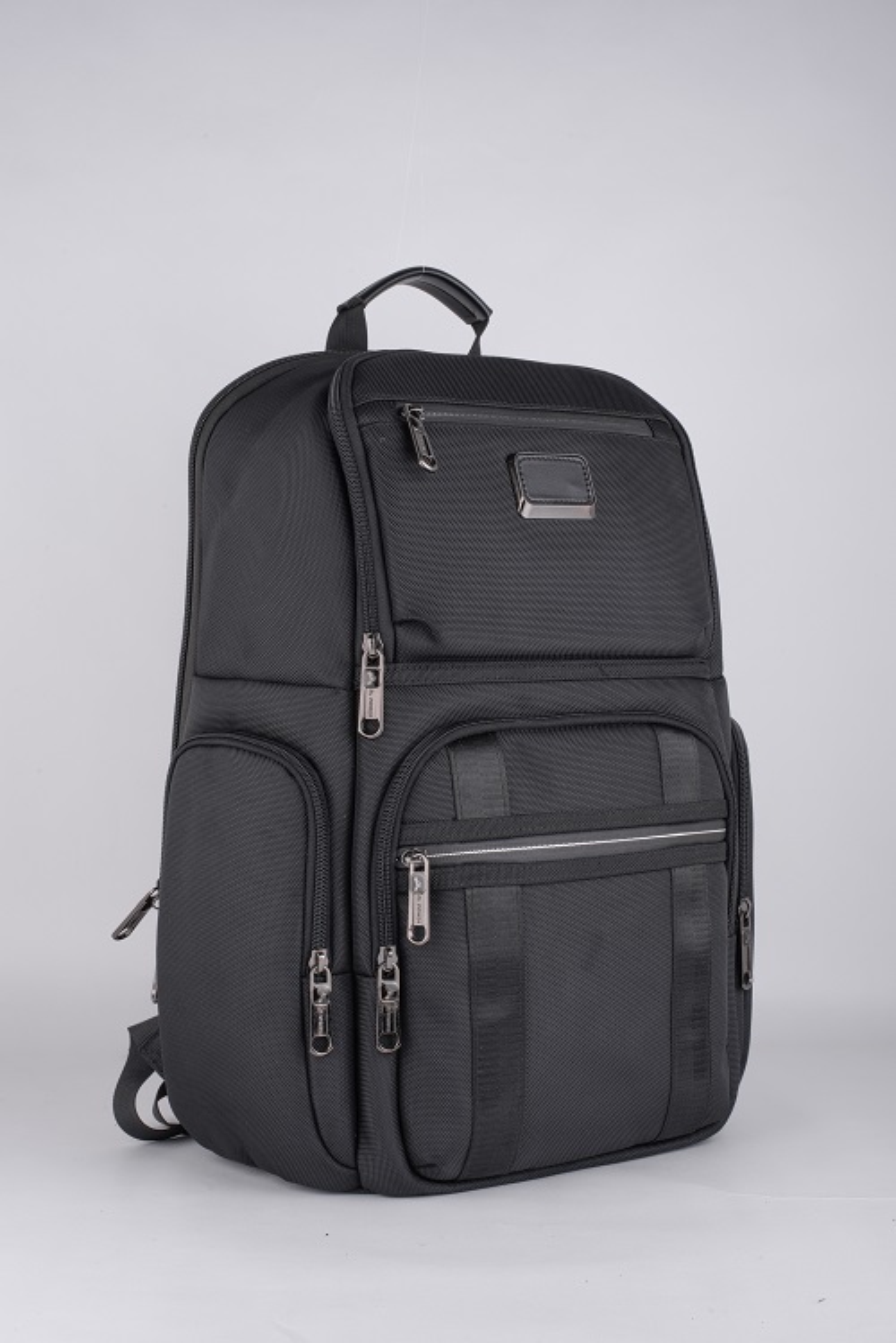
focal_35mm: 50
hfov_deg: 27.0
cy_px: 672
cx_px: 448
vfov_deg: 39.6
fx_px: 1865
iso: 100
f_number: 16
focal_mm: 50
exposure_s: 1/125
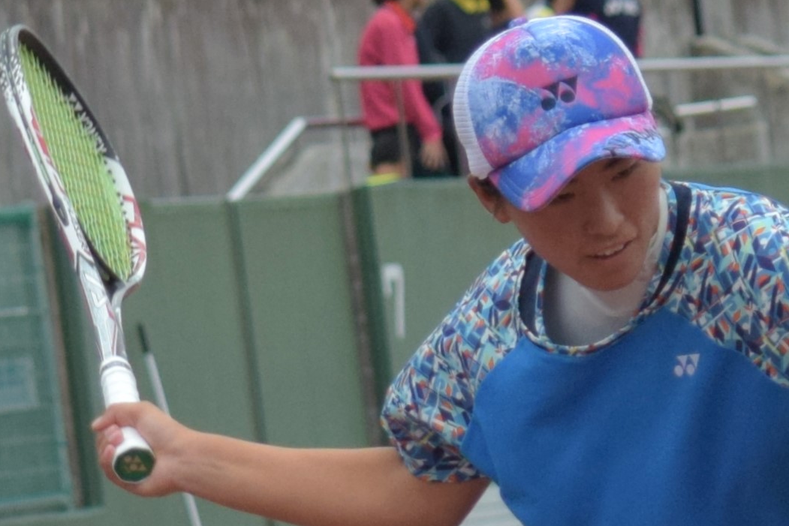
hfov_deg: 6.5
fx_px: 6882
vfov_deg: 4.4
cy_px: 678
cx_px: 700
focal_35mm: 314
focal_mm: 72
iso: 640
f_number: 4.5
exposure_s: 1/1600
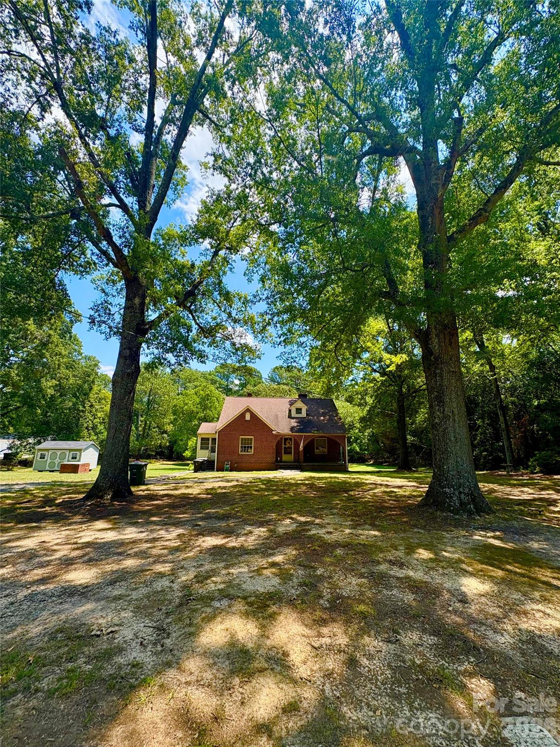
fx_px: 302
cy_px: 374
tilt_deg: +13.5
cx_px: 280
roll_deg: -1.2
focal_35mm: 14
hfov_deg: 85.7
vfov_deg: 102.1
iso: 64
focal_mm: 2.22
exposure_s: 1/756
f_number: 2.2
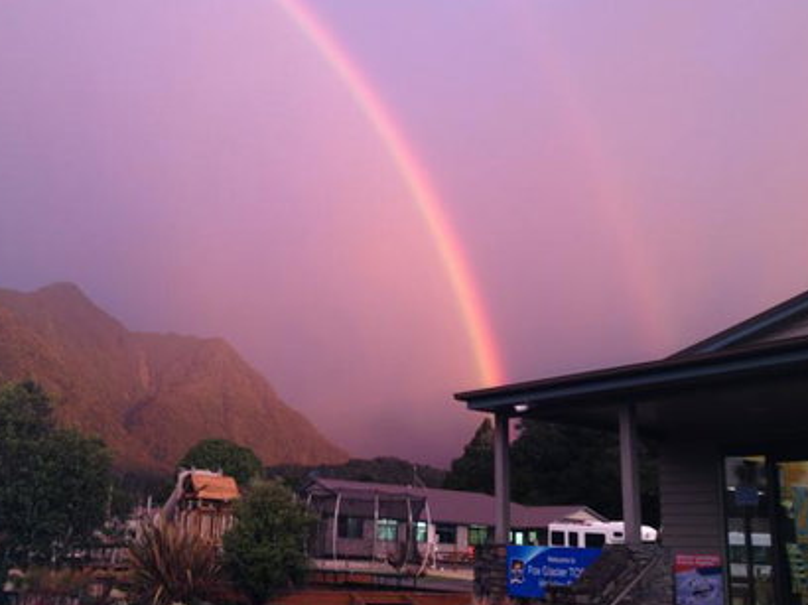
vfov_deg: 35.1
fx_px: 956
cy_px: 321
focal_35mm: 41
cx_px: 349
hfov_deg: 45.7
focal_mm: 4.28
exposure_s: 1/20
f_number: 2.4
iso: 50
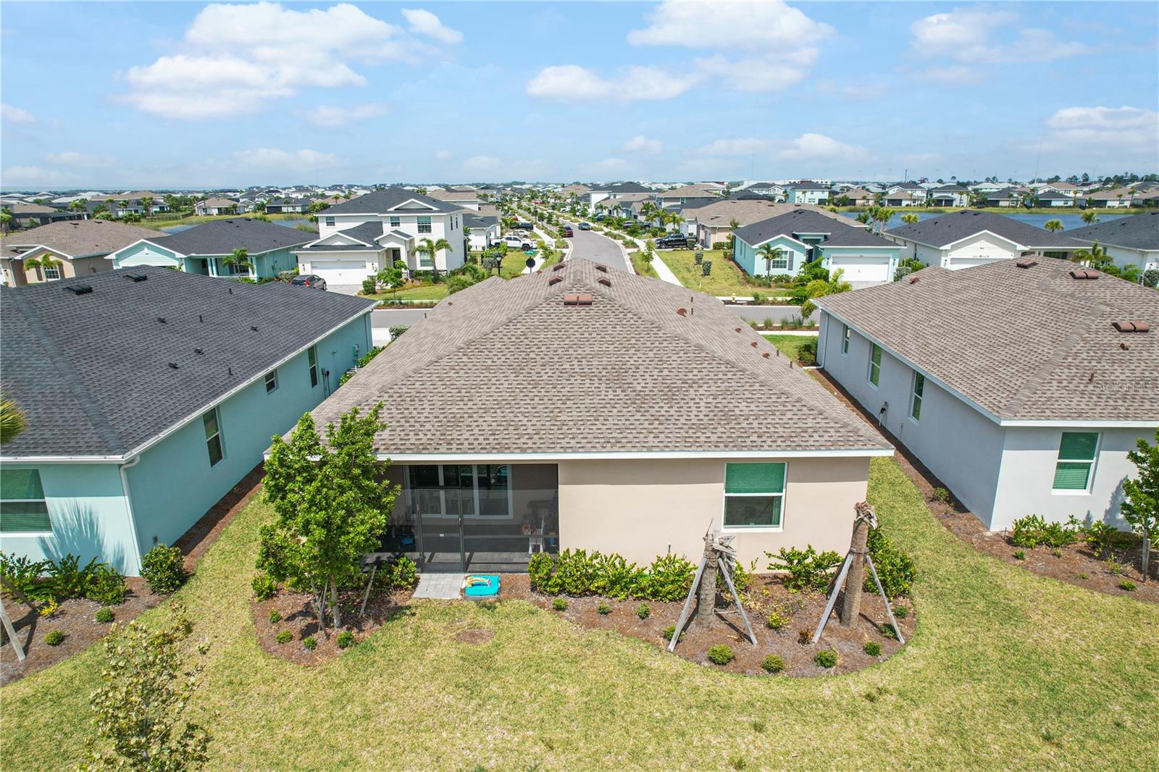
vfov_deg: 57.2
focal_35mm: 22
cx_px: 580
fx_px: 708
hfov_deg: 78.6
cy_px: 386
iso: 100
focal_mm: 8.38
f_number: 2.8
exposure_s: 1/1500
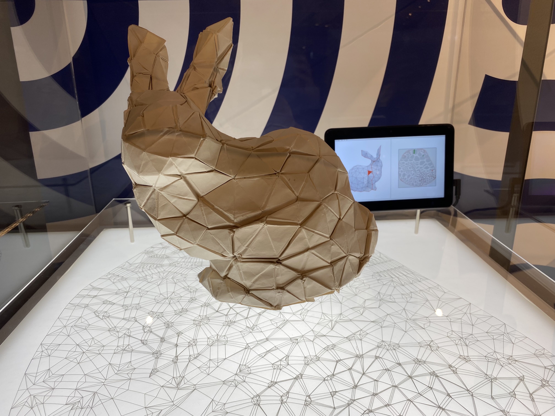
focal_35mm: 26
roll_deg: +1.1
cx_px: 278
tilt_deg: -18.9
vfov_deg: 53.1
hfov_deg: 67.3
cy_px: 208
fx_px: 417
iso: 32
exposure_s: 1/100
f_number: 1.8
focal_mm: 4.25
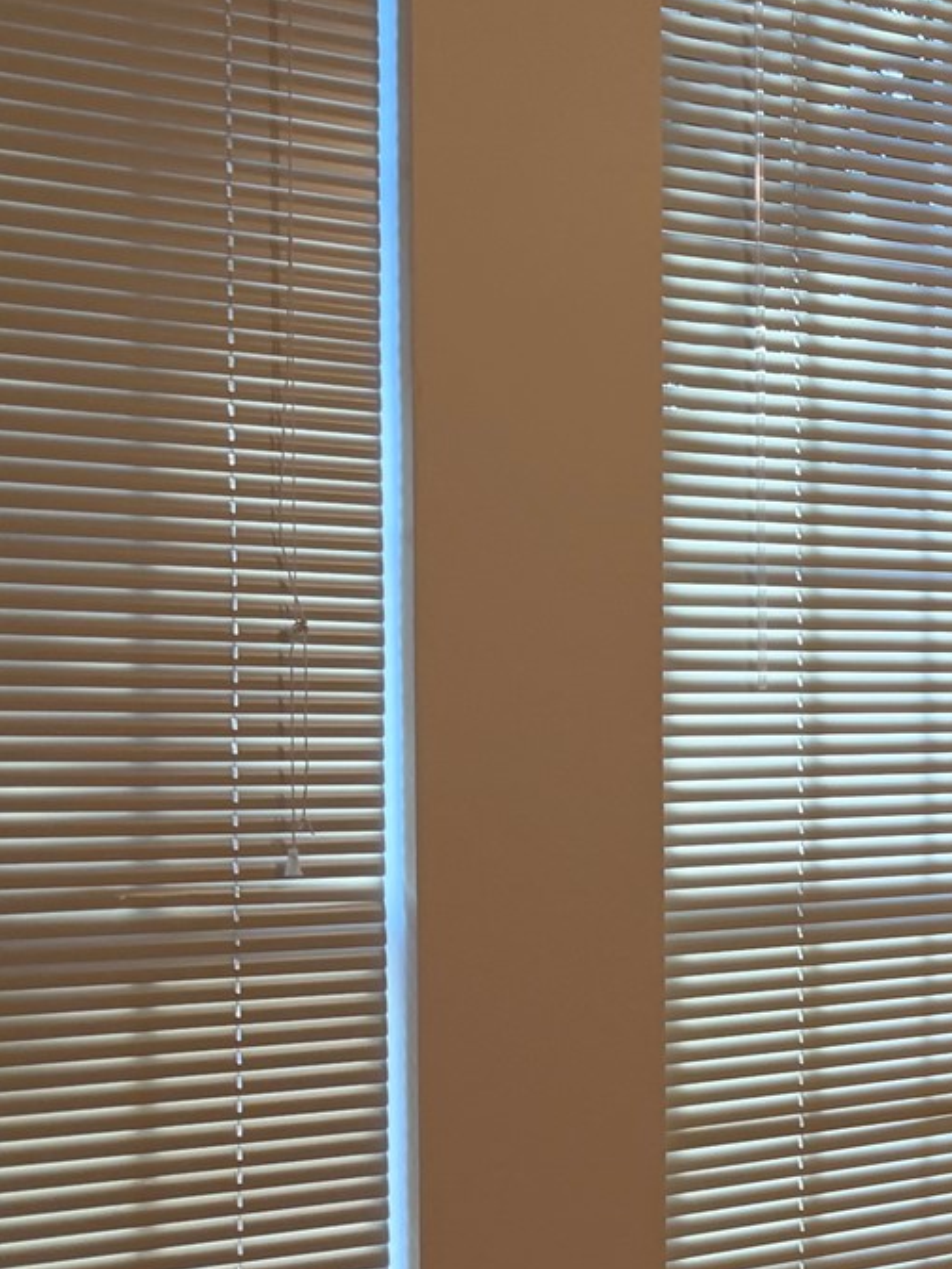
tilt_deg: -1.6
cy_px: 735
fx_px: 2676
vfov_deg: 26.6
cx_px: 1806
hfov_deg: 16.3
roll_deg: +0.1
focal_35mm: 73
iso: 200
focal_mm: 6.76
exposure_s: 1/150
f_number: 1.78
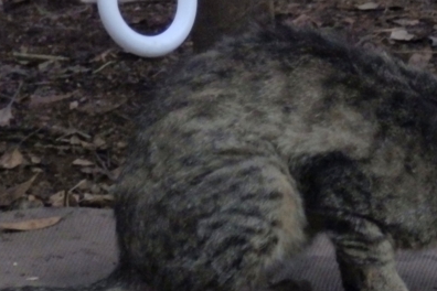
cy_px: 146
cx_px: 359
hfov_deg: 5.2
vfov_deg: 3.4
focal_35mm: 399
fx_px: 4843
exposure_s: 1/8
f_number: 5.5
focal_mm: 34
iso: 1600
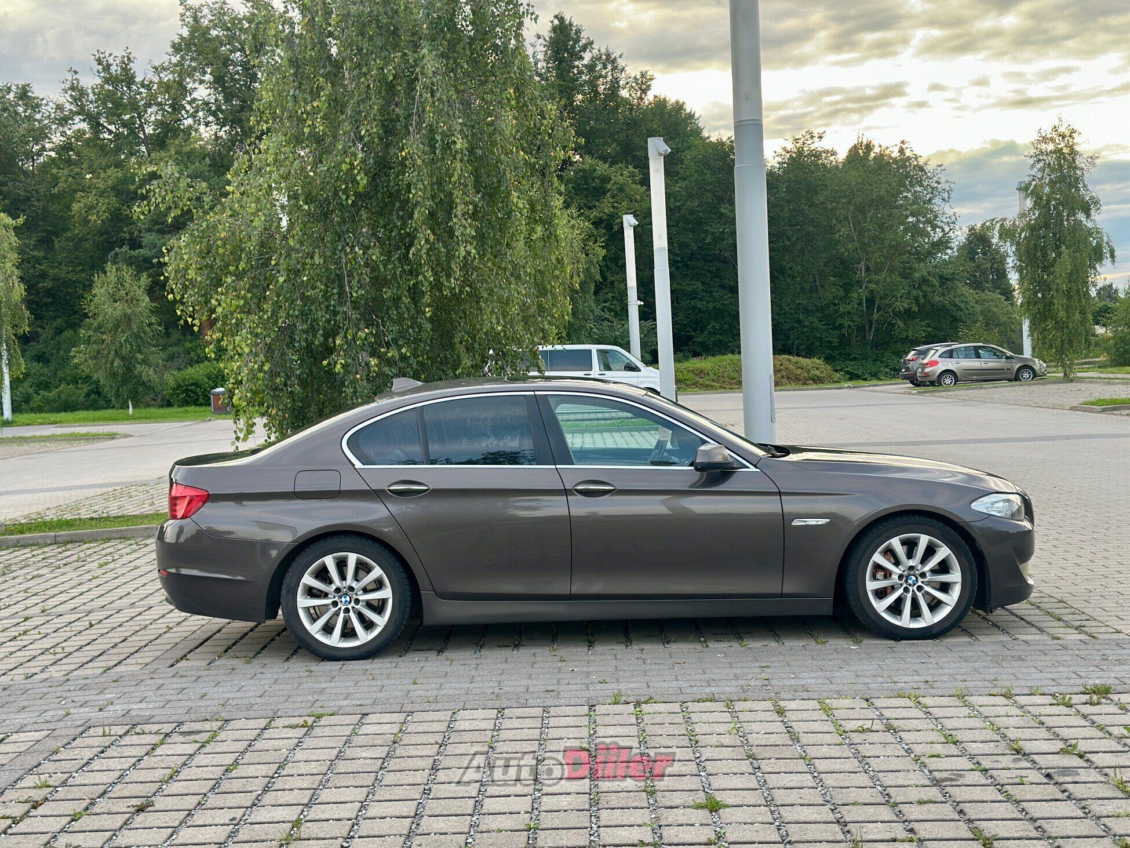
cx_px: 565
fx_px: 1567
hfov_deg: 39.7
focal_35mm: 48
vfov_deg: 30.3
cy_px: 424
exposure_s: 1/406
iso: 80
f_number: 1.78
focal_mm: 6.86
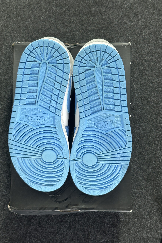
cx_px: 73
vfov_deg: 39.6
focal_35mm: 50
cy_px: 122
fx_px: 337
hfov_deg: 27.0
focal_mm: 6.86
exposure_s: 1/33
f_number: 1.78
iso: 160
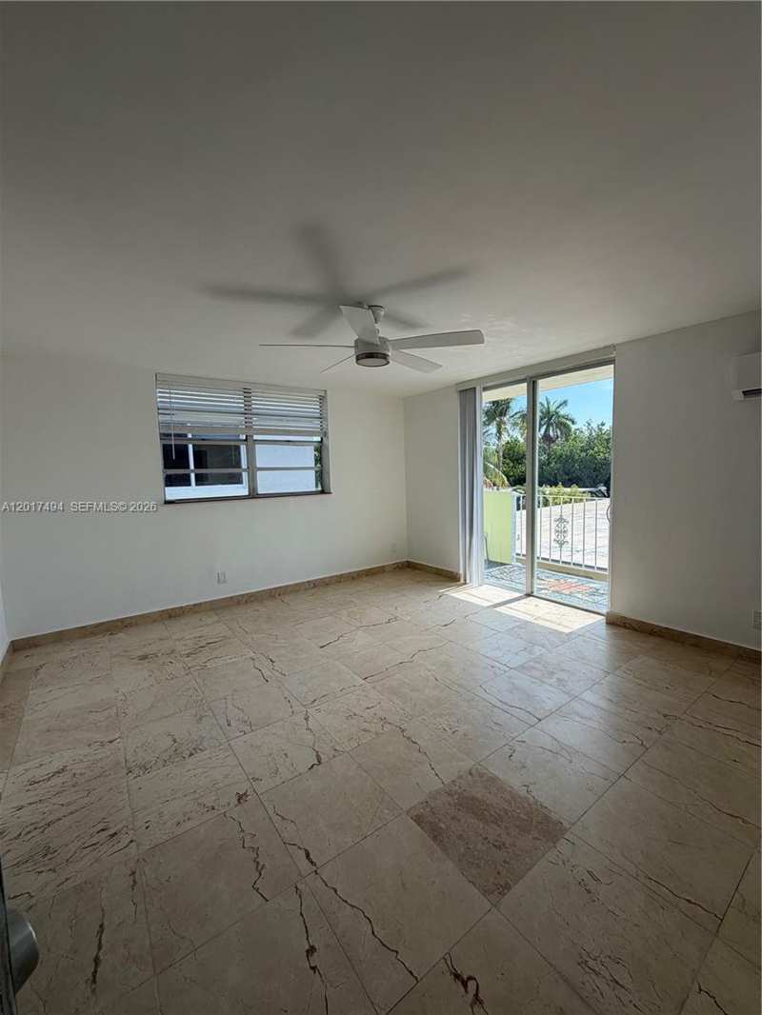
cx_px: 381
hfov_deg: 85.7
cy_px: 508
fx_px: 411
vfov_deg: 102.1
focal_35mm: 14
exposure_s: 1/502
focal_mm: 2.22
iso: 50
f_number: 2.2
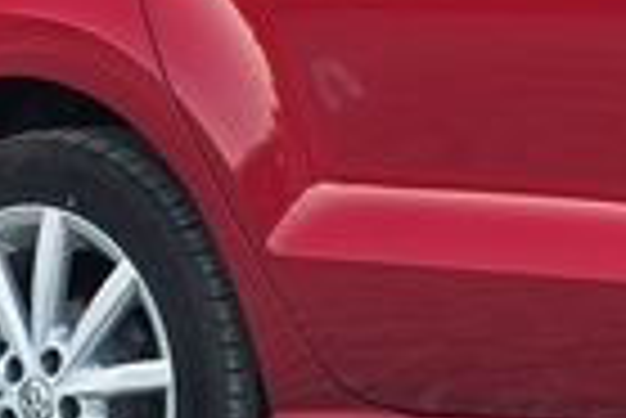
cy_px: -330
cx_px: 1320
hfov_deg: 2.2
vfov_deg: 1.5
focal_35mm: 918
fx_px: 15979
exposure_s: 1/2
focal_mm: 125
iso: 100
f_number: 6.3
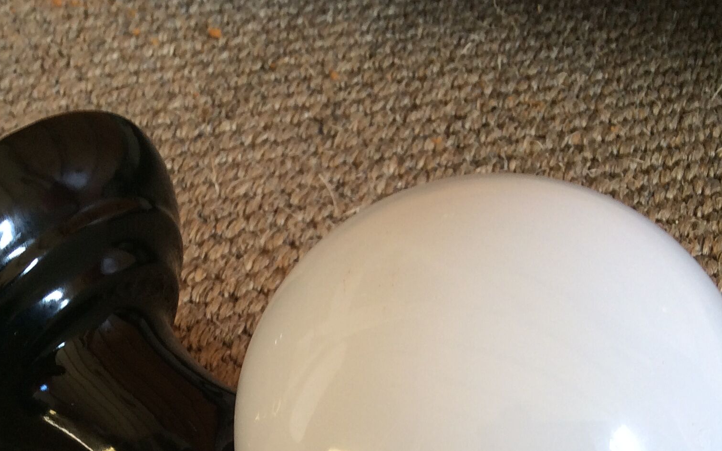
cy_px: 430
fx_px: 1141
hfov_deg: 35.0
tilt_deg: -46.2
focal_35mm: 58
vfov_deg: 21.7
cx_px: 290
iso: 40
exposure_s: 1/25
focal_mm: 3.3
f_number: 2.4
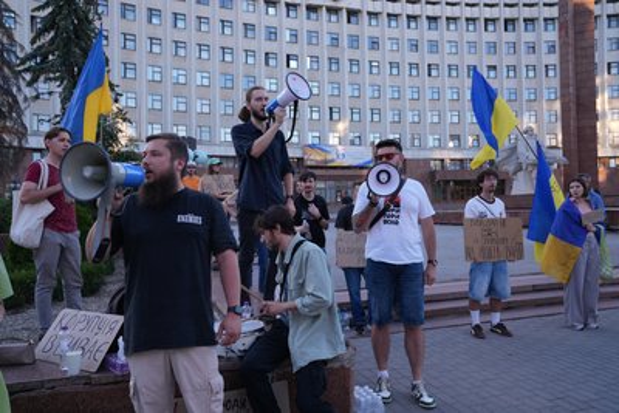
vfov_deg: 45.0
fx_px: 499
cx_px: 310
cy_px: 206
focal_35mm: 29
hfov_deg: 63.6
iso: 200
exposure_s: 1/80
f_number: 6.3
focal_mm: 29
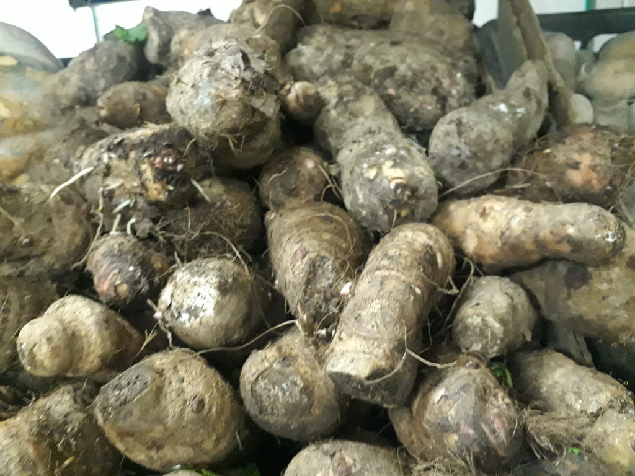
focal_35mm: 27
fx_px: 495
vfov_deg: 51.4
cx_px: 318
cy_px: 238
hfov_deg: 65.3
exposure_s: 1/15
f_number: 1.9
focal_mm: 3.6
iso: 800
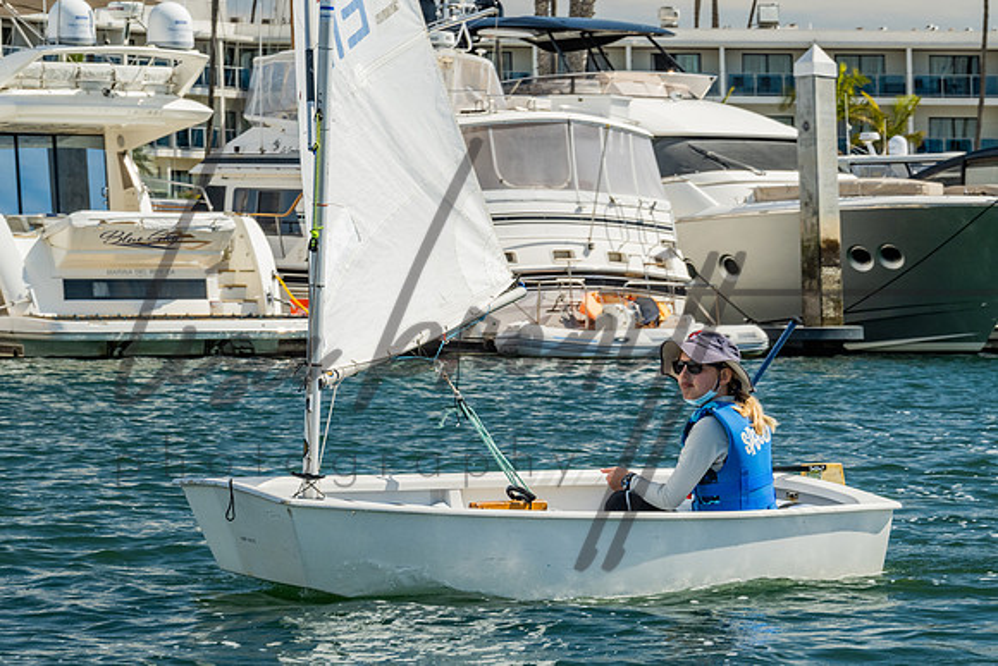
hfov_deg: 15.6
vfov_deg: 10.4
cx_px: 546
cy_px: 329
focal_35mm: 132
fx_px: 3647
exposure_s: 1/320
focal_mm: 83
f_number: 10
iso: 250
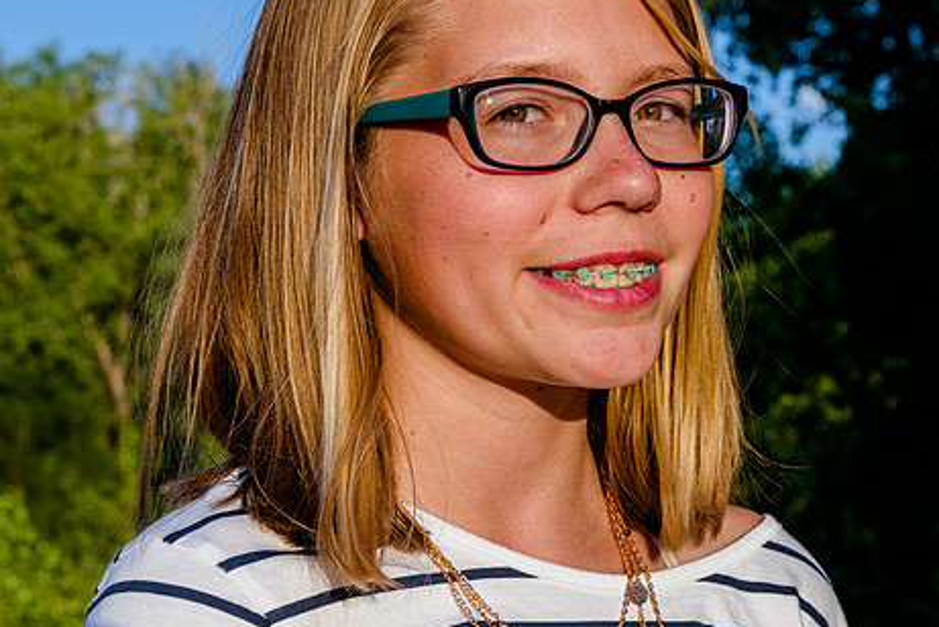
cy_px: 194
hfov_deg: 21.4
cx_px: 523
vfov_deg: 14.4
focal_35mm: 95
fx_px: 2479
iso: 200
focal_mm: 65
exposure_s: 1/160
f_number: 11
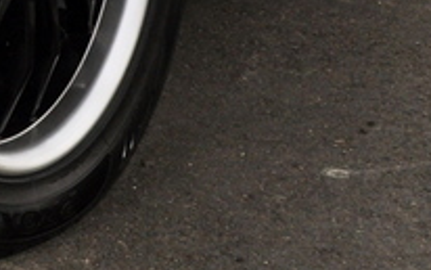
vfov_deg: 7.3
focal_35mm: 171
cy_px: -356
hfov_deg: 11.2
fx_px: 2010
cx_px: -412
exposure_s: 1/200
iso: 400
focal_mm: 18
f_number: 9
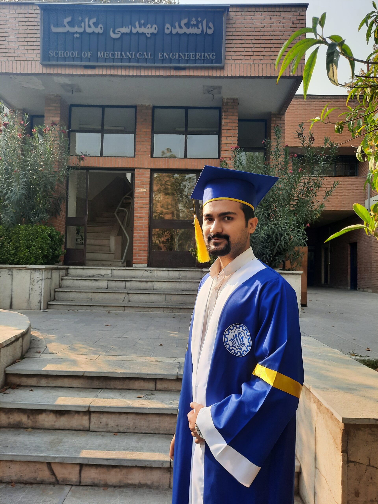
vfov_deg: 69.4
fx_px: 364
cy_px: 252
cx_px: 189
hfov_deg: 54.9
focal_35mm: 25
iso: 32
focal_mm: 4.6
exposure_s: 1/274
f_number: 2
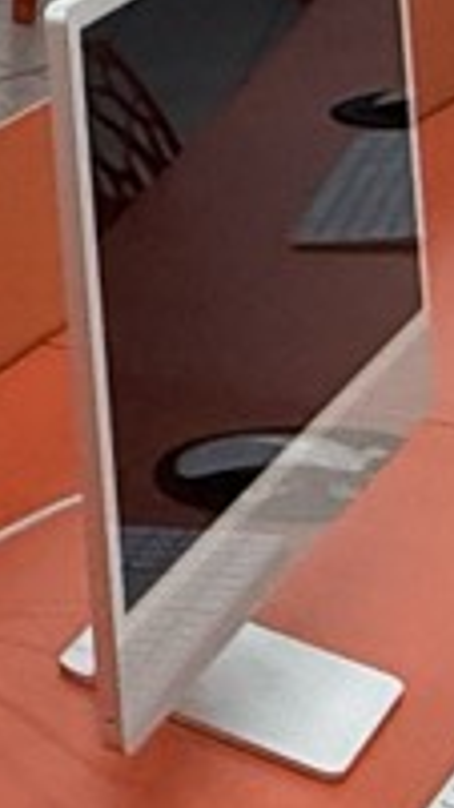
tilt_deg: -6.9
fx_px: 2441
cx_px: -1173
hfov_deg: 8.0
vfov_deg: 16.9
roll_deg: -0.6
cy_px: -420
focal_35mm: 114
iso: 200
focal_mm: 2.22
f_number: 2.2
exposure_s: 1/120
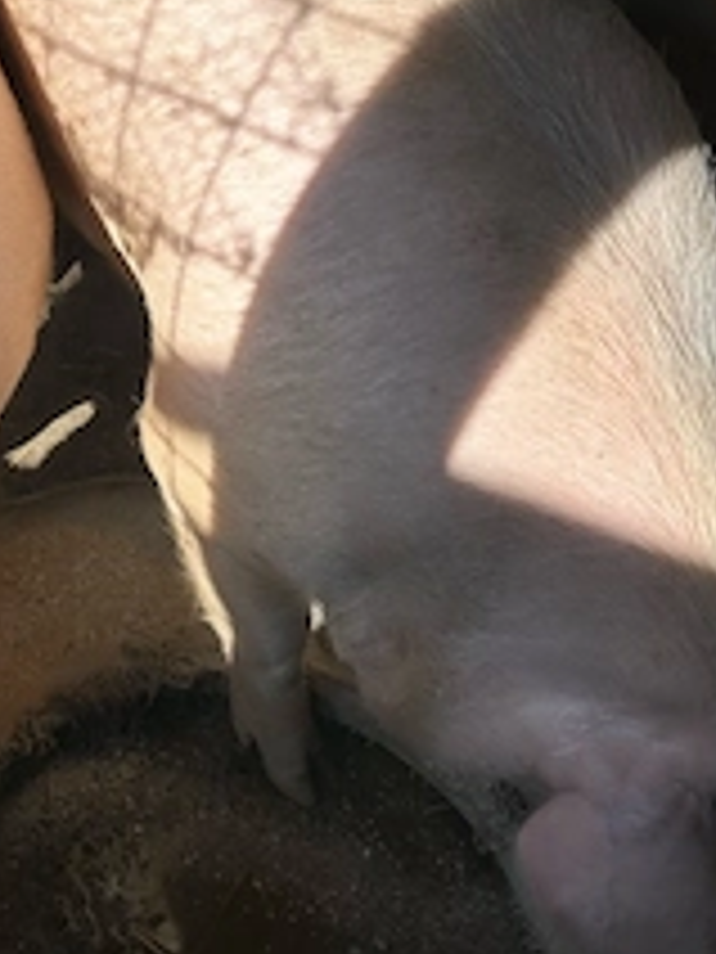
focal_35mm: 49
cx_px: 81
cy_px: 342
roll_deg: +1.3
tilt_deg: -44.3
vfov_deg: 38.6
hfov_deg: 28.6
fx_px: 1351
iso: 50
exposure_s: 1/2994
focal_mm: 5.7
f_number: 1.5
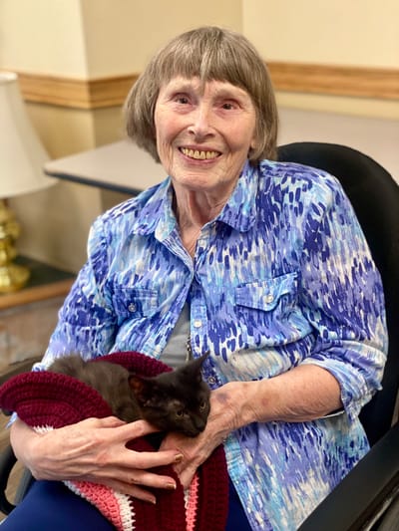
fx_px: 799
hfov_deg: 28.0
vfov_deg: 36.8
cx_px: 200
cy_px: 266
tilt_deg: -21.6
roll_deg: +2.5
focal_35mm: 52
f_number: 2
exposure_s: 1/120
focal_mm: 6
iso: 200
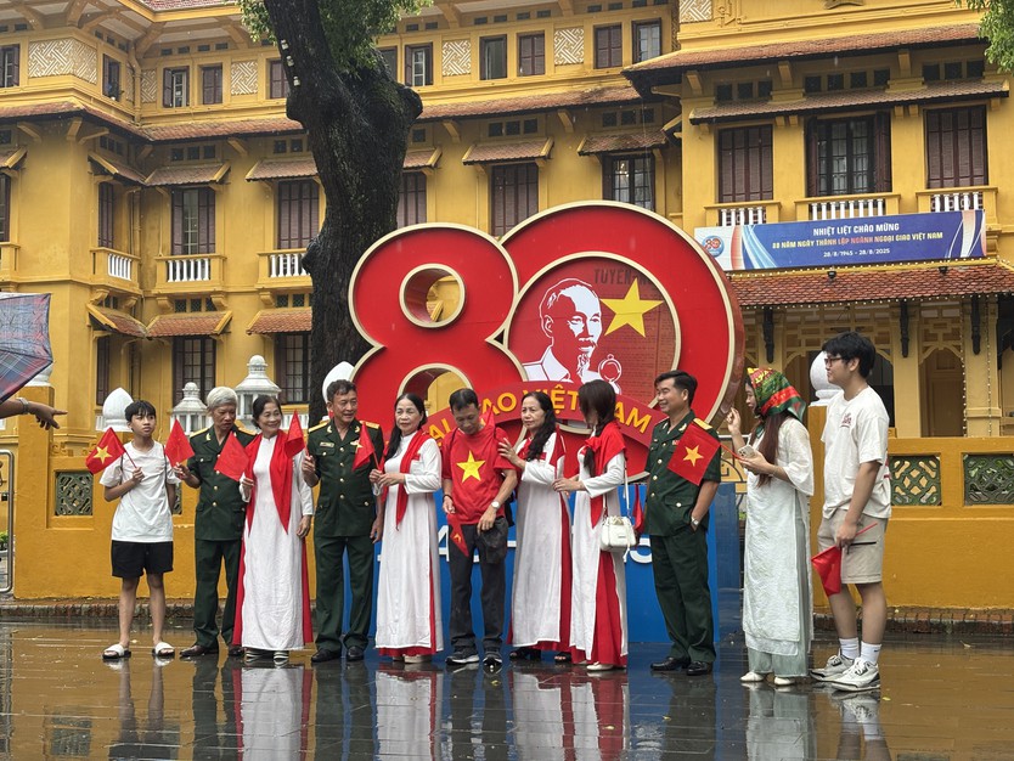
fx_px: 1524
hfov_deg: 36.8
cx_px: 507
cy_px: 380
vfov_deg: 28.0
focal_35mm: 52
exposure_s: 1/201
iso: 32
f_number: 1.6
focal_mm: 5.96
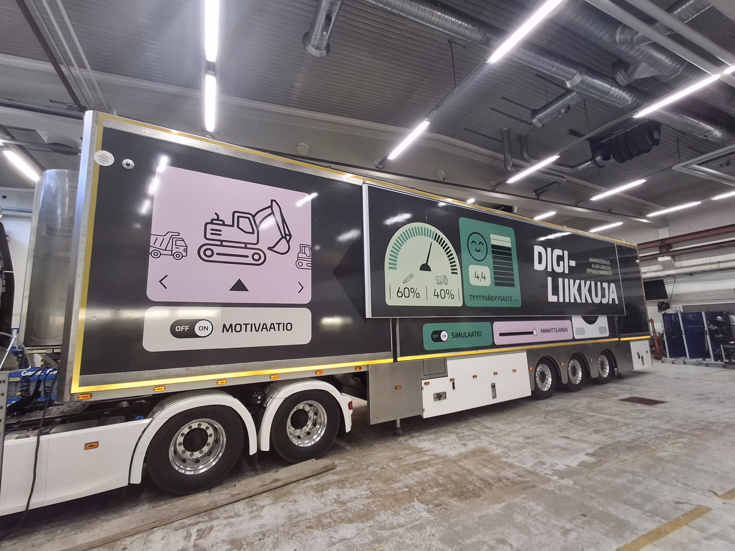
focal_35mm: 16
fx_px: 340
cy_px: 276
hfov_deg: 94.5
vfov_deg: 78.1
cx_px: 368
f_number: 2.2
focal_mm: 1.64
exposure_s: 1/50
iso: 64
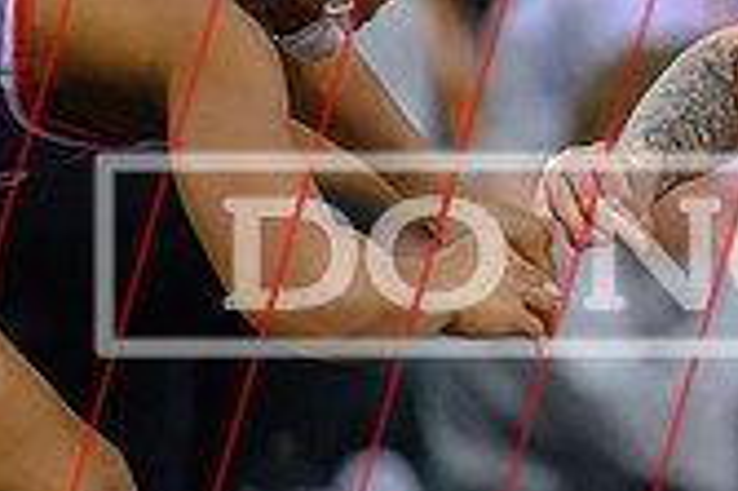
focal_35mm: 761
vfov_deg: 1.8
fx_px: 15585
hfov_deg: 2.7
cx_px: 883
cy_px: 206
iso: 3600
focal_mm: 200
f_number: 2.8
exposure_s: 1/640
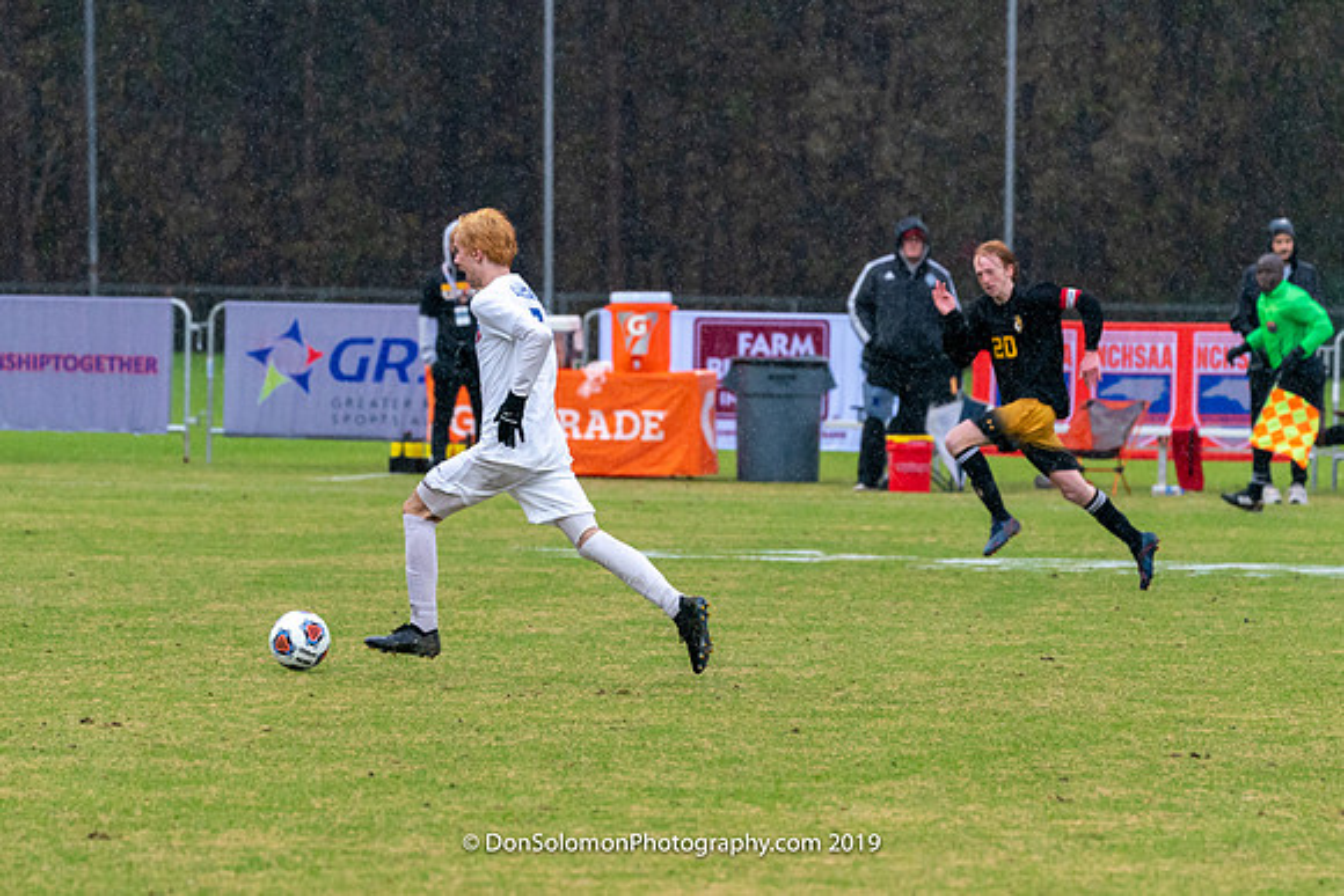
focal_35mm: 345
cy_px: 602
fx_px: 12866
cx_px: 726
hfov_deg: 6.0
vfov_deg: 4.0
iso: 3200
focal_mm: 247
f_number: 5.6
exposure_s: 1/1000
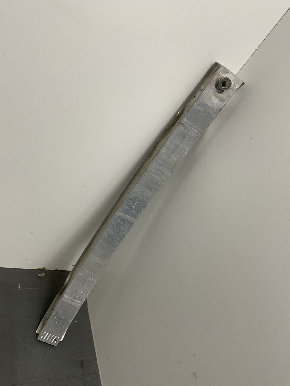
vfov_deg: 61.7
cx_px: 145
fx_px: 324
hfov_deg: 48.2
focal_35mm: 29
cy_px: 193
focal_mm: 3
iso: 40
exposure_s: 1/100
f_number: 1.8
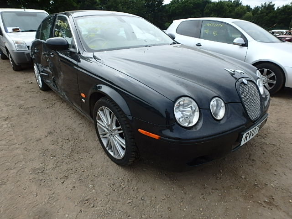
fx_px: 177
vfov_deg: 63.4
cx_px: 146
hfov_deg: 79.0
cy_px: 110
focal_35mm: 21
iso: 125
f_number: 3.5
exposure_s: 1/800
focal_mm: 3.7
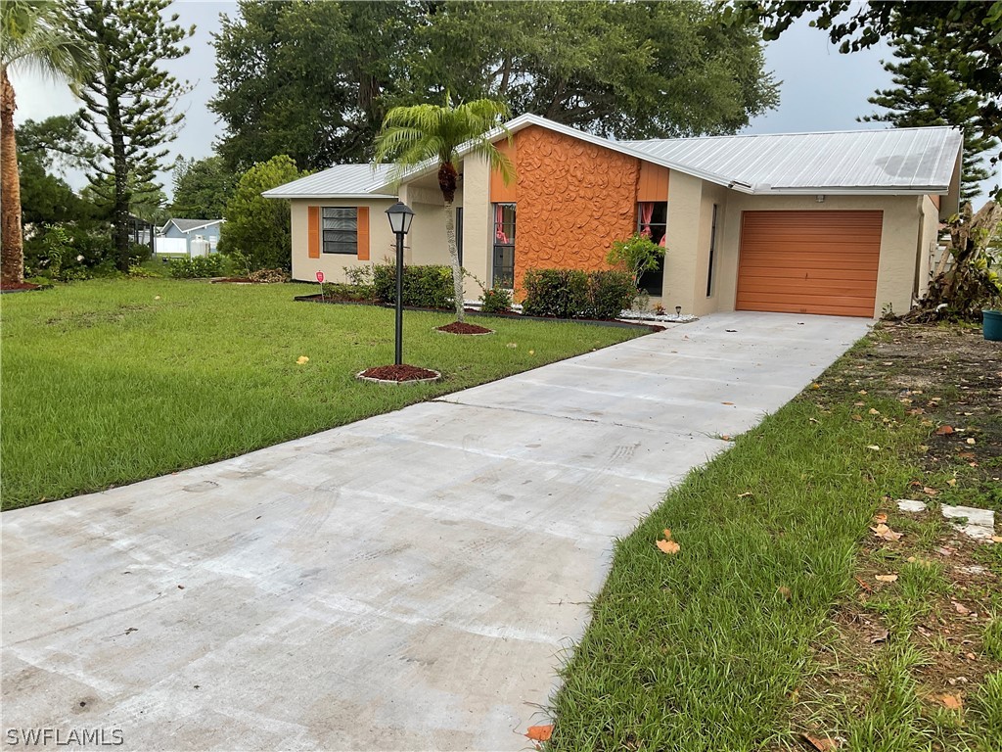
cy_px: 376
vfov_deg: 48.2
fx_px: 839
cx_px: 501
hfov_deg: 61.7
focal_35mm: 29
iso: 16
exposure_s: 1/203
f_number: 1.8
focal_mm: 3
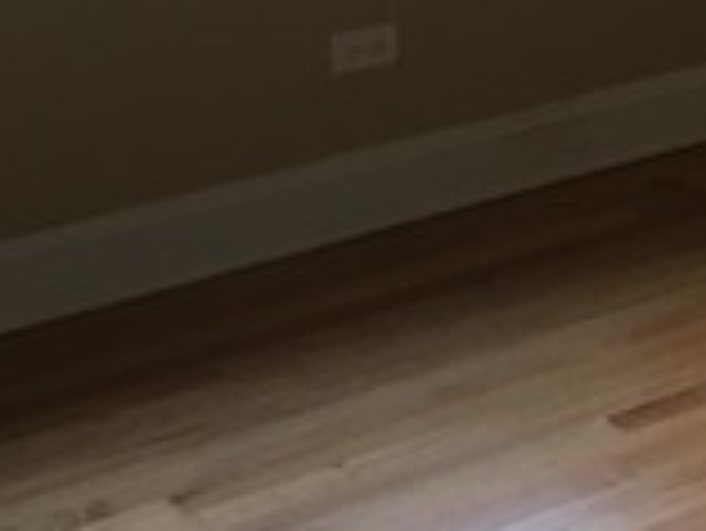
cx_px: 989
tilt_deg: -5.9
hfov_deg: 15.6
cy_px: -400
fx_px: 2408
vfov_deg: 11.7
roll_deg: +0.3
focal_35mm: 118
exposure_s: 1/30
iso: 32
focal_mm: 4.15
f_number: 2.2
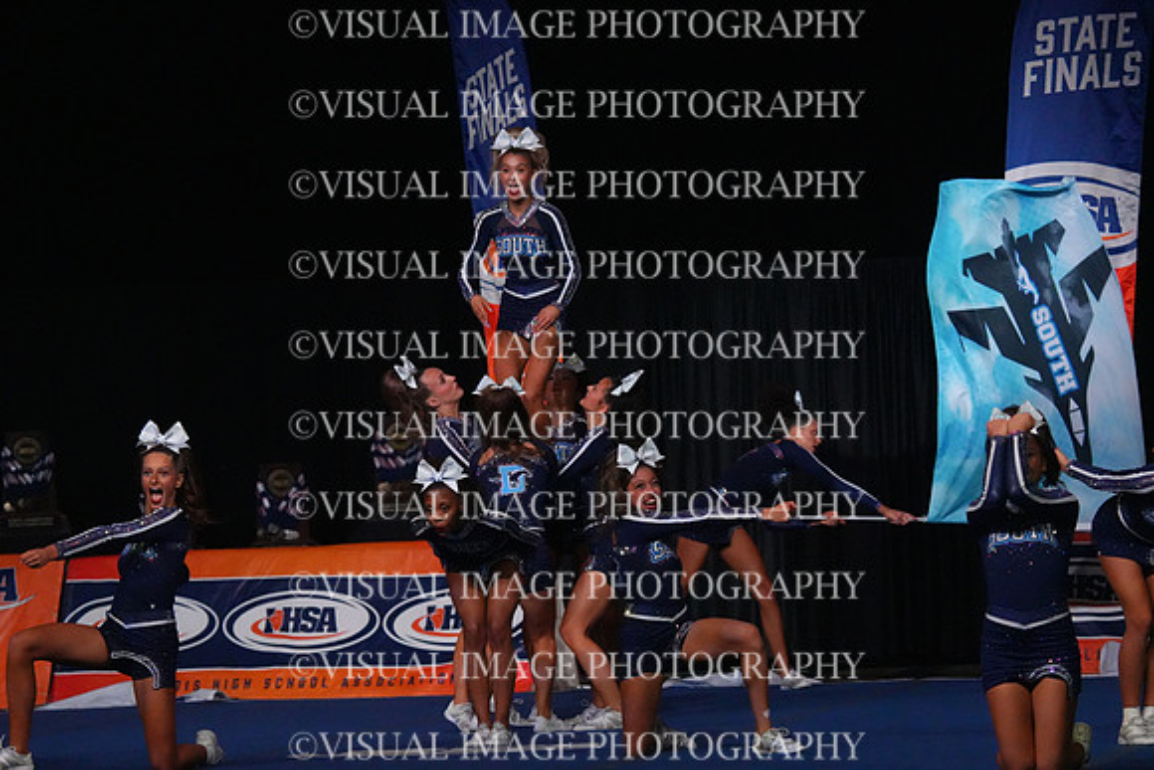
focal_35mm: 190
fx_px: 6092
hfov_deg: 10.8
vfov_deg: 7.2
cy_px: 385
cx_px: 577
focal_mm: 190
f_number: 5.6
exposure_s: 1/1250
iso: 16000
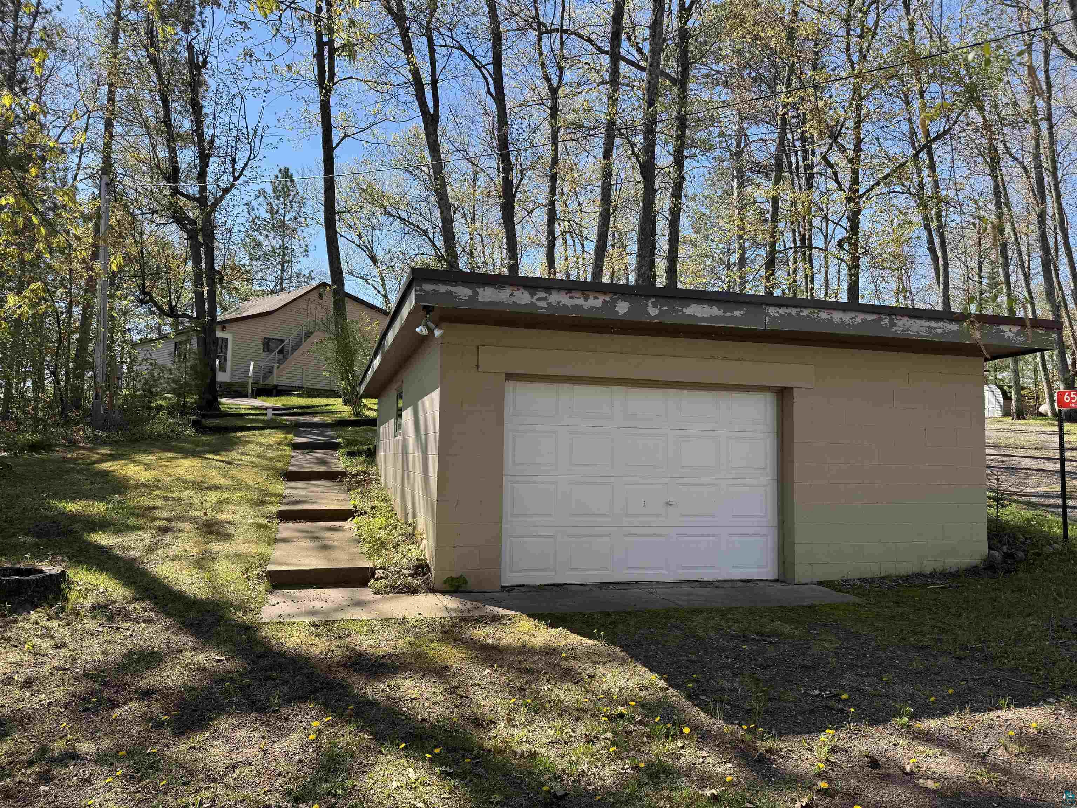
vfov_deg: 56.8
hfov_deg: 71.6
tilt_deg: +2.8
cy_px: 404
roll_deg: -1.7
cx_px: 538
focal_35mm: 24
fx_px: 747
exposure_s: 1/1366
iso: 80
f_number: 1.78
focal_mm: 6.76
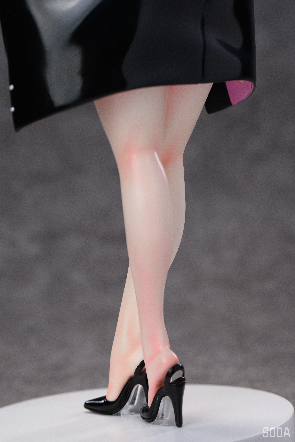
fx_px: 1599
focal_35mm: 130
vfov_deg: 15.8
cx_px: 148
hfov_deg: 10.5
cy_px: 221
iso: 320
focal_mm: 87
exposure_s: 1/125
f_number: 8
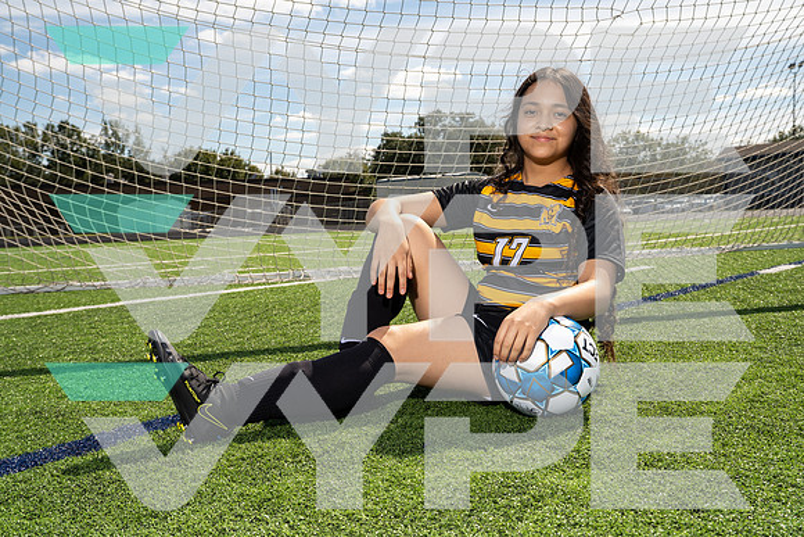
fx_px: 916
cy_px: 268
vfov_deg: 32.6
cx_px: 402
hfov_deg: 47.4
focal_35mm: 41
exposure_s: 1/250
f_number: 8
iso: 100
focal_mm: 41
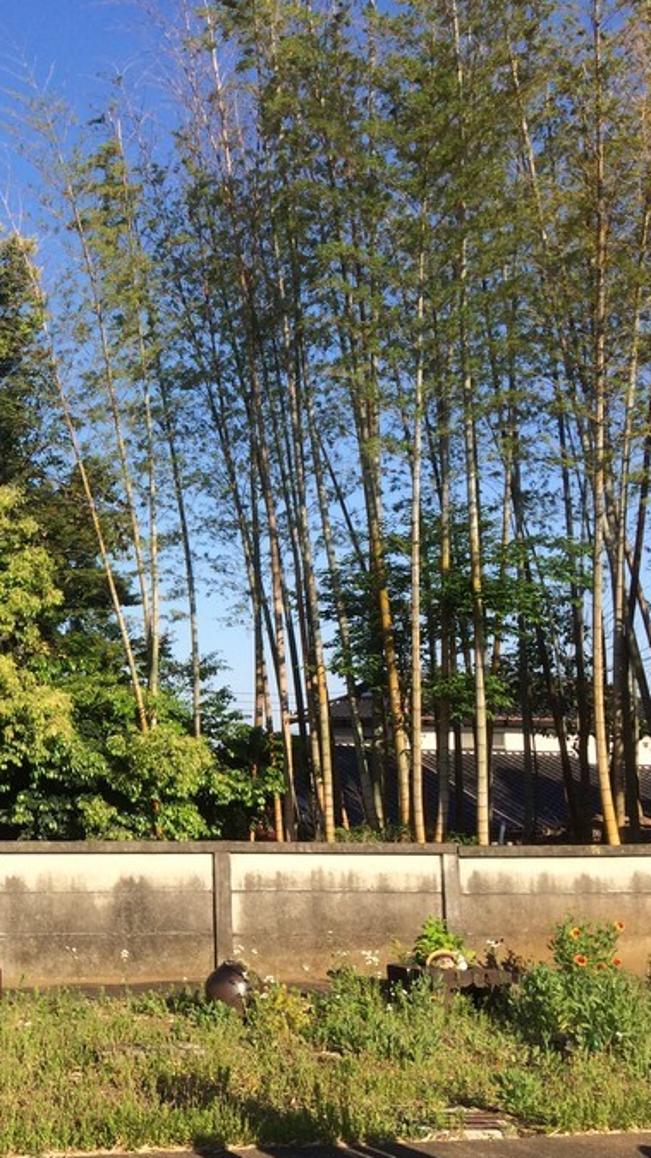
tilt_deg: +3.2
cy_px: 648
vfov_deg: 42.8
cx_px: -144
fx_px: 1473
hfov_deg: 22.8
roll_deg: -0.9
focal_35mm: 48
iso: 32
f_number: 2.2
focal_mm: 4.15
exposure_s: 1/1866
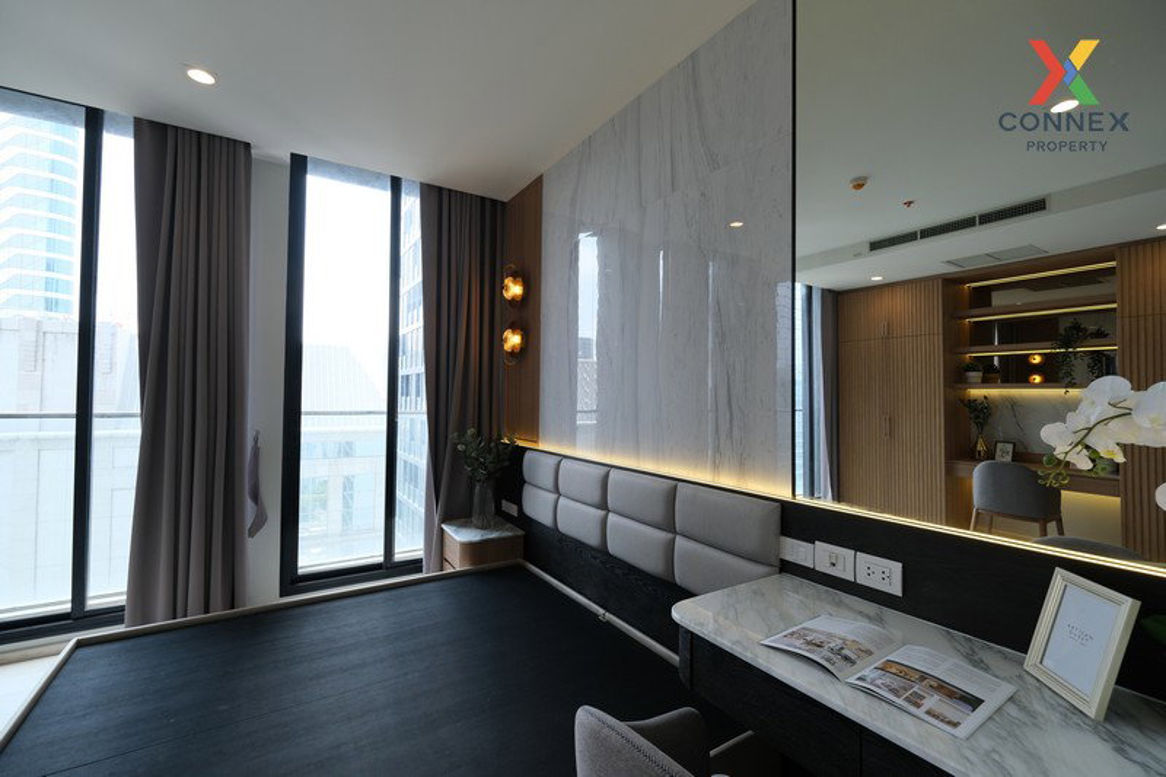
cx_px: 583
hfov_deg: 100.4
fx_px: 486
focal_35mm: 15
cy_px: 388
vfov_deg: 77.3
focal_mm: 10
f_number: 4.5
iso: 320
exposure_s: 1/80
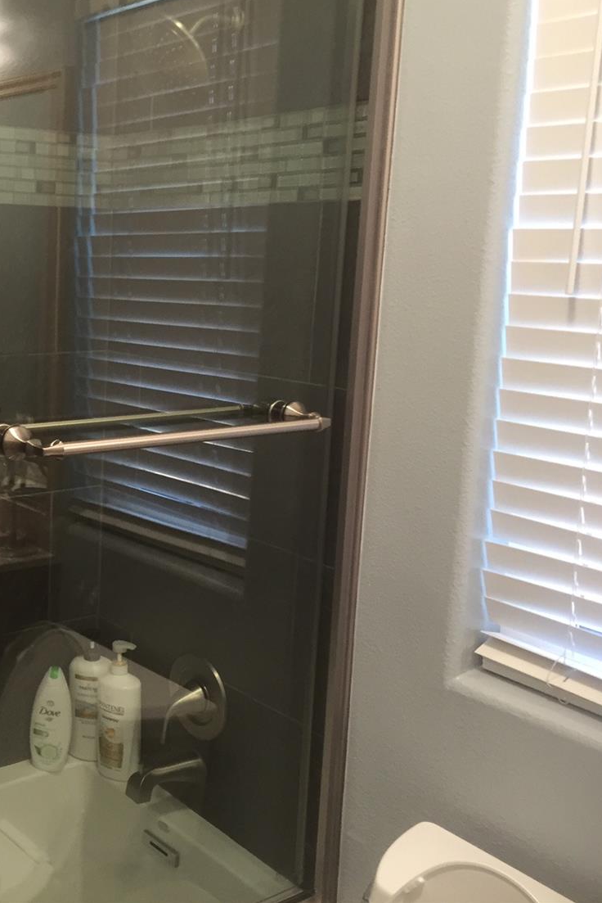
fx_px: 1028
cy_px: 444
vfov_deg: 47.4
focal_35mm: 41
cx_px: 60
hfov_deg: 31.1
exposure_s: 1/30
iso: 100
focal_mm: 4.15
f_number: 2.2
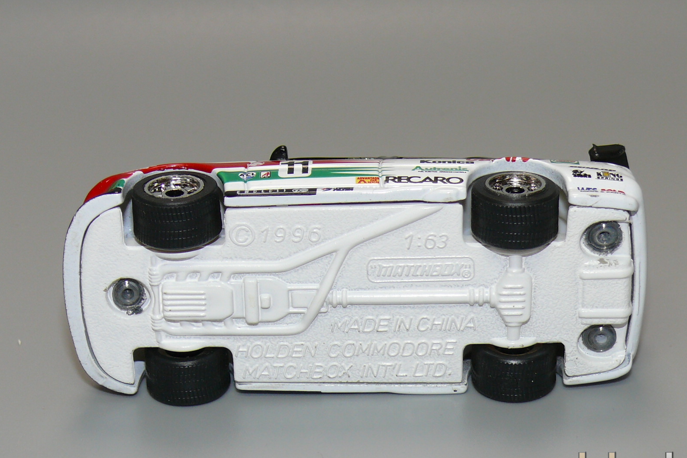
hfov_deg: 18.9
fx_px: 2061
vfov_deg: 12.7
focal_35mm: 108
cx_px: 343
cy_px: 258
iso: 100
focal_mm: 13.5
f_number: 4
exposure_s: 1/30
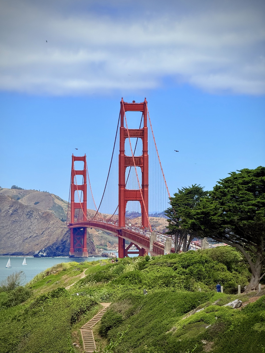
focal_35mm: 120
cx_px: 132
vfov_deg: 16.4
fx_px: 1225
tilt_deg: +0.5
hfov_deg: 12.3
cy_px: 176
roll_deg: -0.5
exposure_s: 1/1969
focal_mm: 15.66
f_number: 2.8
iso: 50
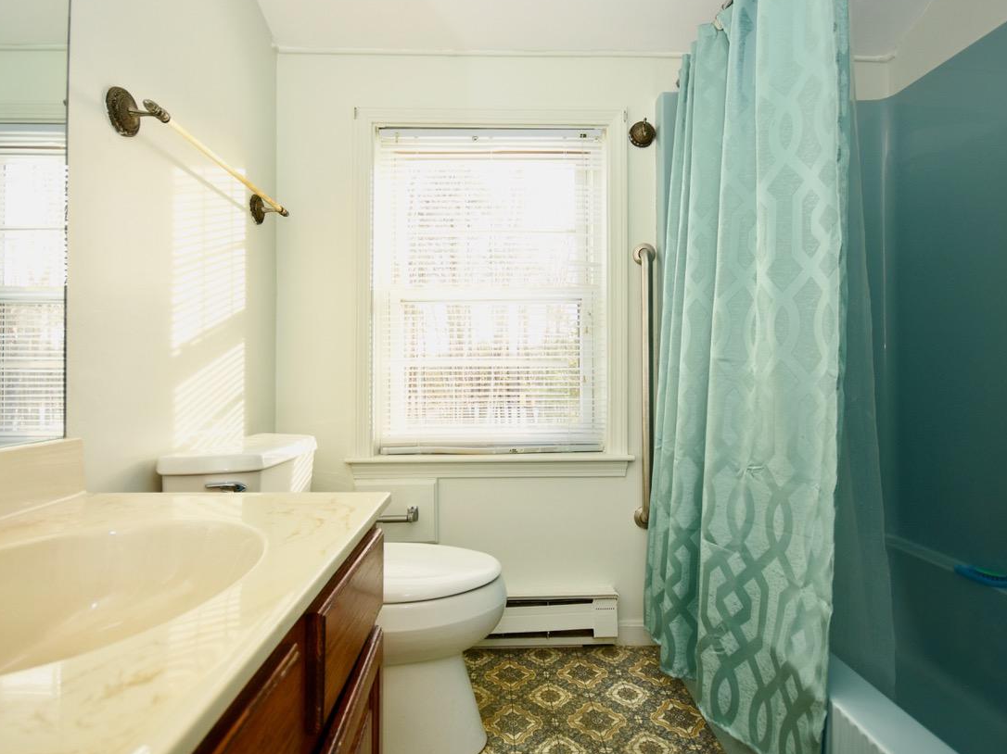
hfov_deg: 91.0
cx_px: 509
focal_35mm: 17
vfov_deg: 74.7
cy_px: 367
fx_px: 494
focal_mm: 10
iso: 400
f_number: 5
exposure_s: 1/60
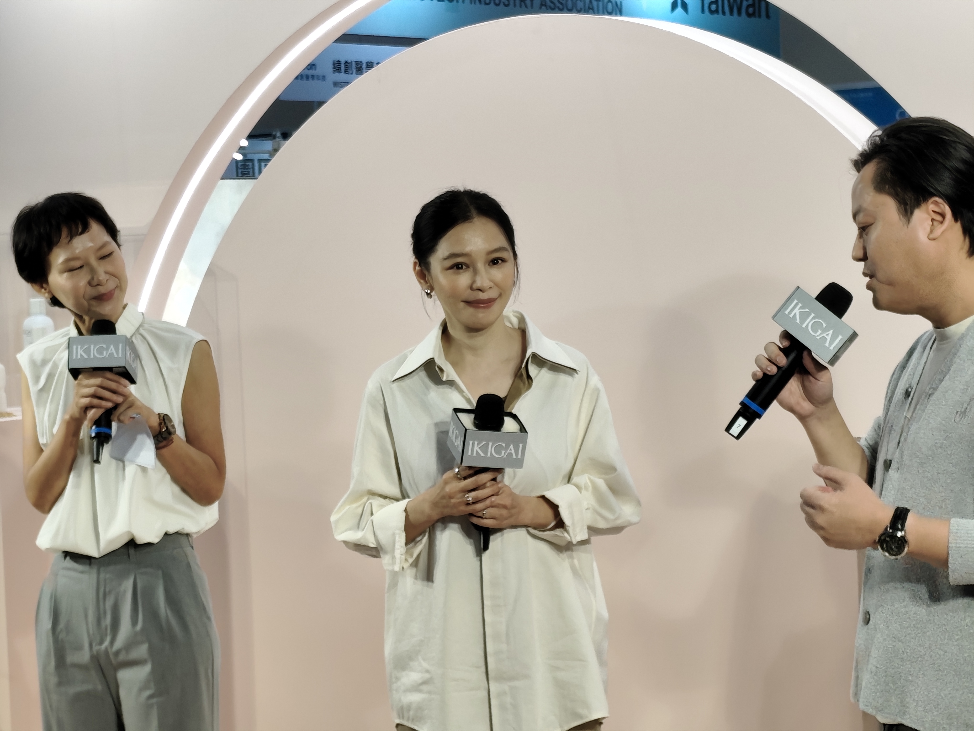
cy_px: 366
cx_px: 487
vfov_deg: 16.1
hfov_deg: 21.3
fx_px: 2589
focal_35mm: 92
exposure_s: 1/120
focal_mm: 6.19
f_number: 1.65
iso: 160
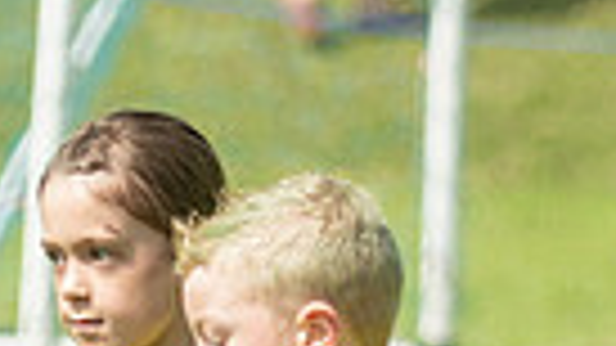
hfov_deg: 1.9
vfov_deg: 1.1
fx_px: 18388
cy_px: 690
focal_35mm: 1126
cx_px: -49
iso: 250
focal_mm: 120
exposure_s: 1/2500
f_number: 3.2
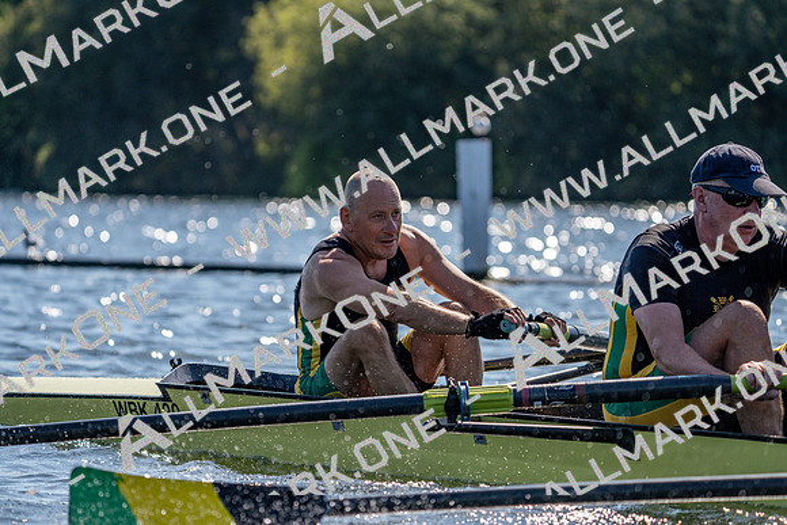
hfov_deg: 8.4
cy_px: 262
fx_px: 5357
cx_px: 394
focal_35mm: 245
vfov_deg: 5.6
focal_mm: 245
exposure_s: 1/1600
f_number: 5.6
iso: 250
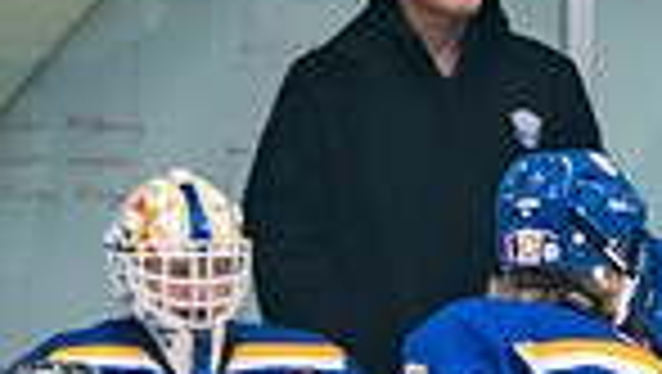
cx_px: 1147
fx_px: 16709
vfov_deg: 1.3
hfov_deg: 2.3
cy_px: 1196
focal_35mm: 951
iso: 1250
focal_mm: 102
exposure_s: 1/640
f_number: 2.8
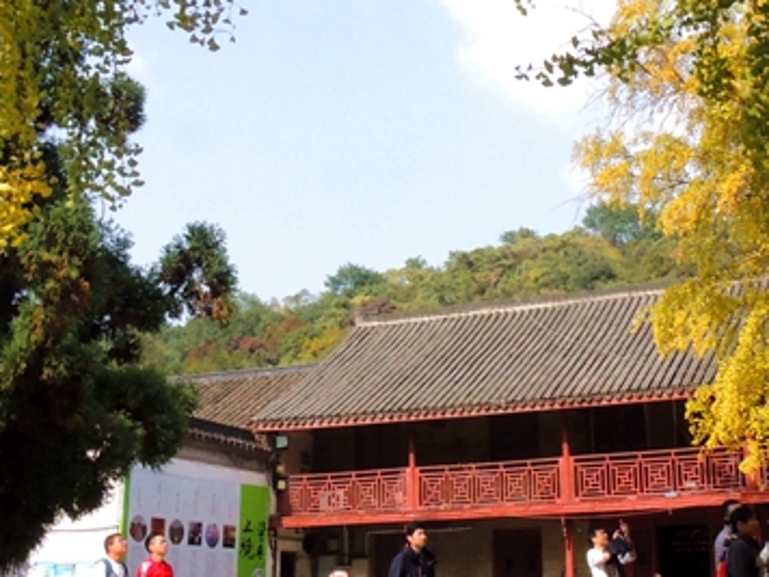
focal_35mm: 54
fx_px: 1200
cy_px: 251
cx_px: 467
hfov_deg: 35.4
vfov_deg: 27.0
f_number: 7.4
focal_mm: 4.3
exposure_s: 1/500
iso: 400
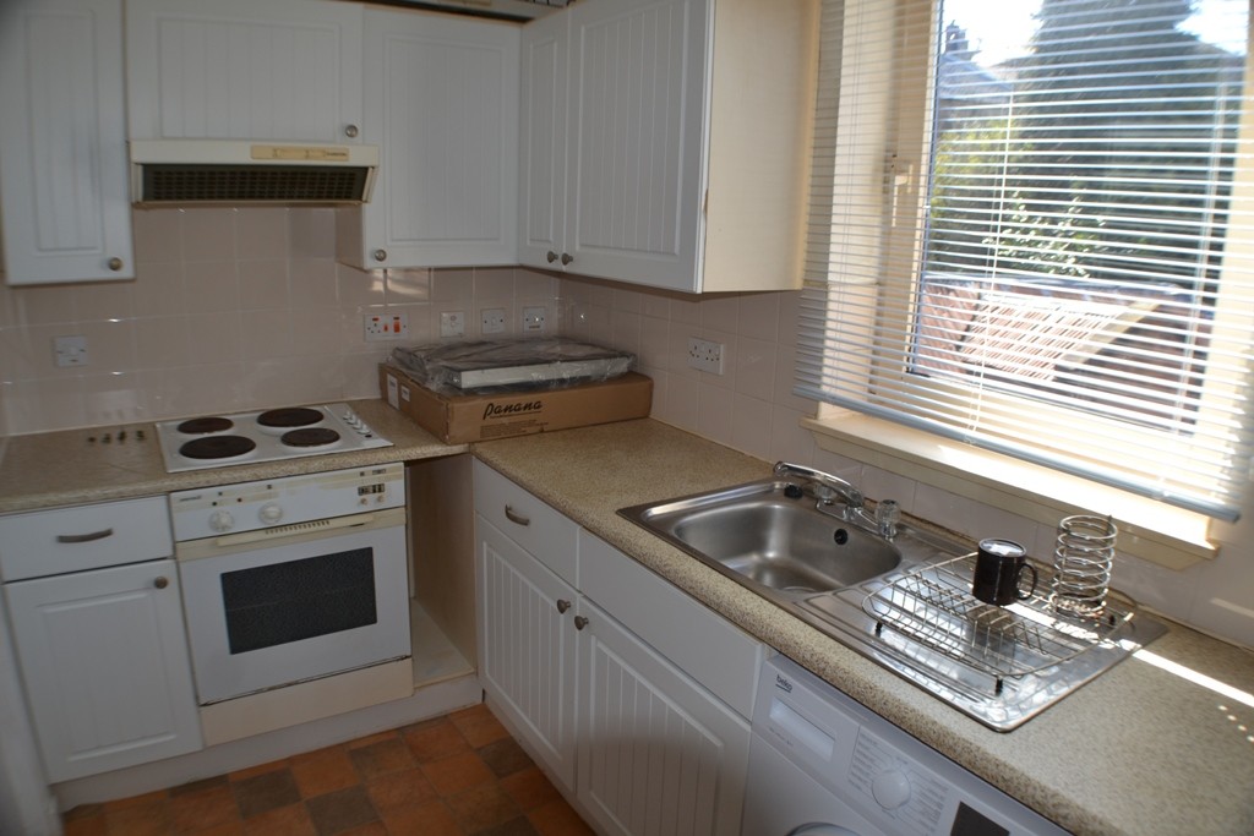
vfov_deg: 43.6
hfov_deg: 61.9
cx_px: 627
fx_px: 1045
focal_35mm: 30
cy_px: 418
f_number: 4
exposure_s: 1/125
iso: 100
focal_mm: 20
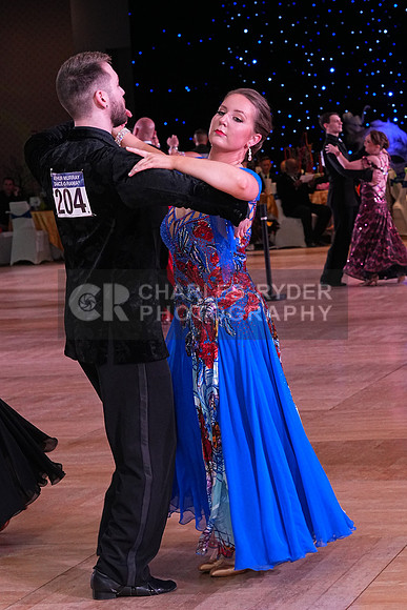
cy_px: 305
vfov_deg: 17.8
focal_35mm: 115
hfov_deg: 11.9
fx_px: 1949
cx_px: 204
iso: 2500
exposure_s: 1/250
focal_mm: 77
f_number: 7.1
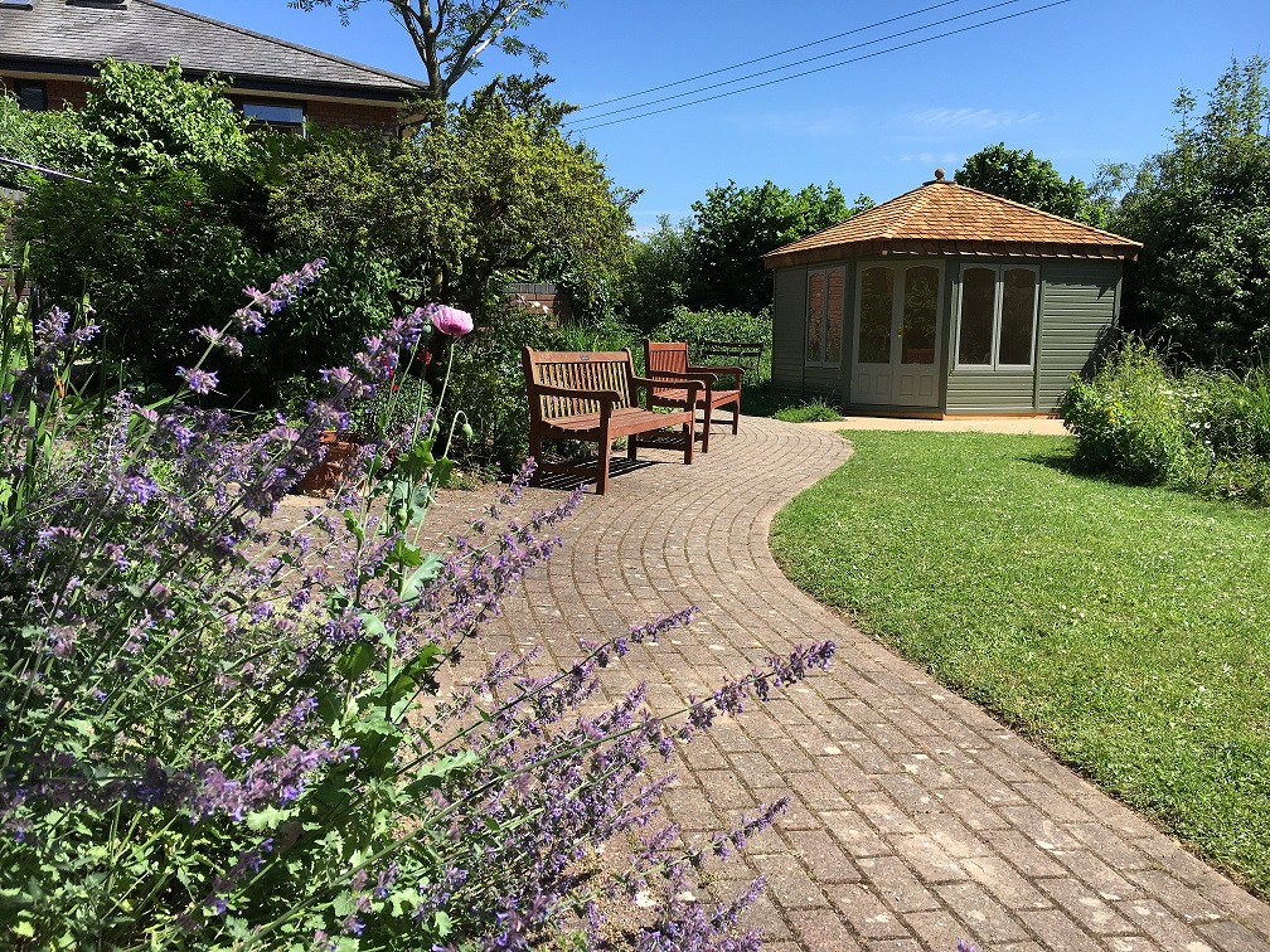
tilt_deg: -7.2
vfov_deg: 48.2
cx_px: 635
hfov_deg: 61.7
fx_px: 1064
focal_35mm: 29
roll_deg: -0.1
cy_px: 476
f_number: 2.2
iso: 25
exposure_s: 1/1202
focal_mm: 4.15
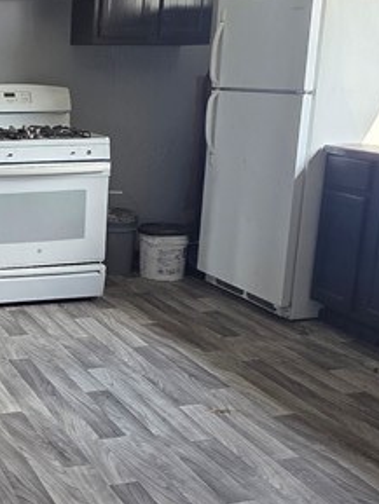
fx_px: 671
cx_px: -59
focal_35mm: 46
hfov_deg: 28.1
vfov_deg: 41.1
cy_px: 213
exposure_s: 1/120
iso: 160
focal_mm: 2.2
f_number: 1.9
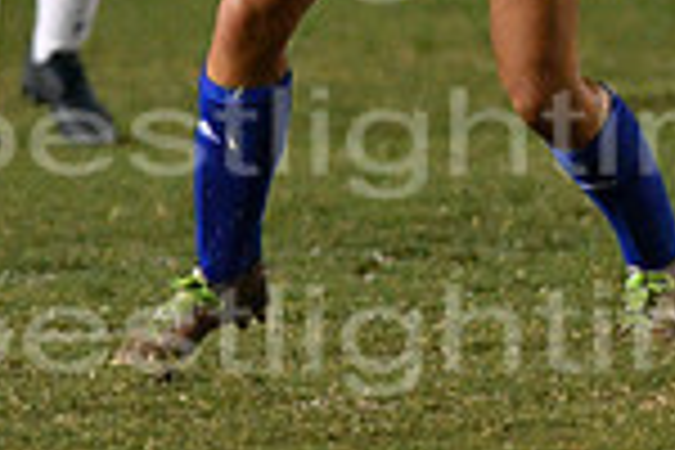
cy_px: -349
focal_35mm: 1745
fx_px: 32716
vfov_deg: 0.8
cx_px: 518
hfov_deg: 1.2
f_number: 3.5
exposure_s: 1/640
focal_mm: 300
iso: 10000
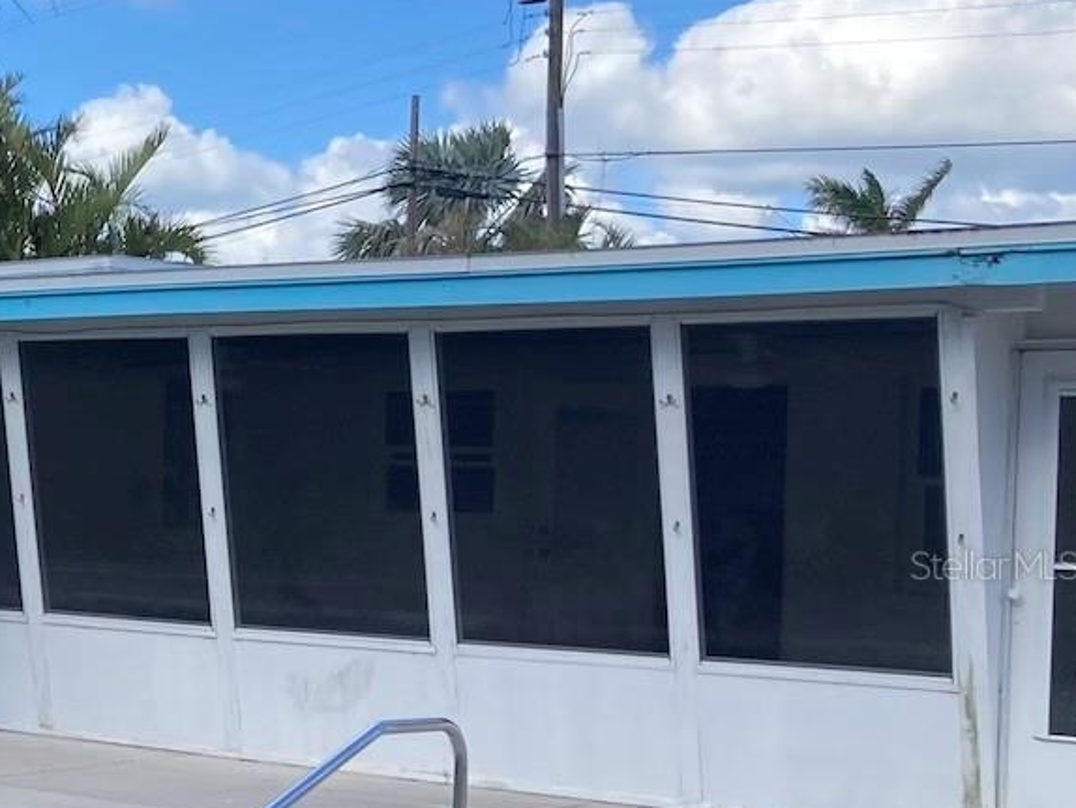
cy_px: 564
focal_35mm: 78
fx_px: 2426
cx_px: -412
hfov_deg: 21.9
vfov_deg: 18.8
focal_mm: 3.99
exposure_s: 1/906
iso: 20
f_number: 1.8
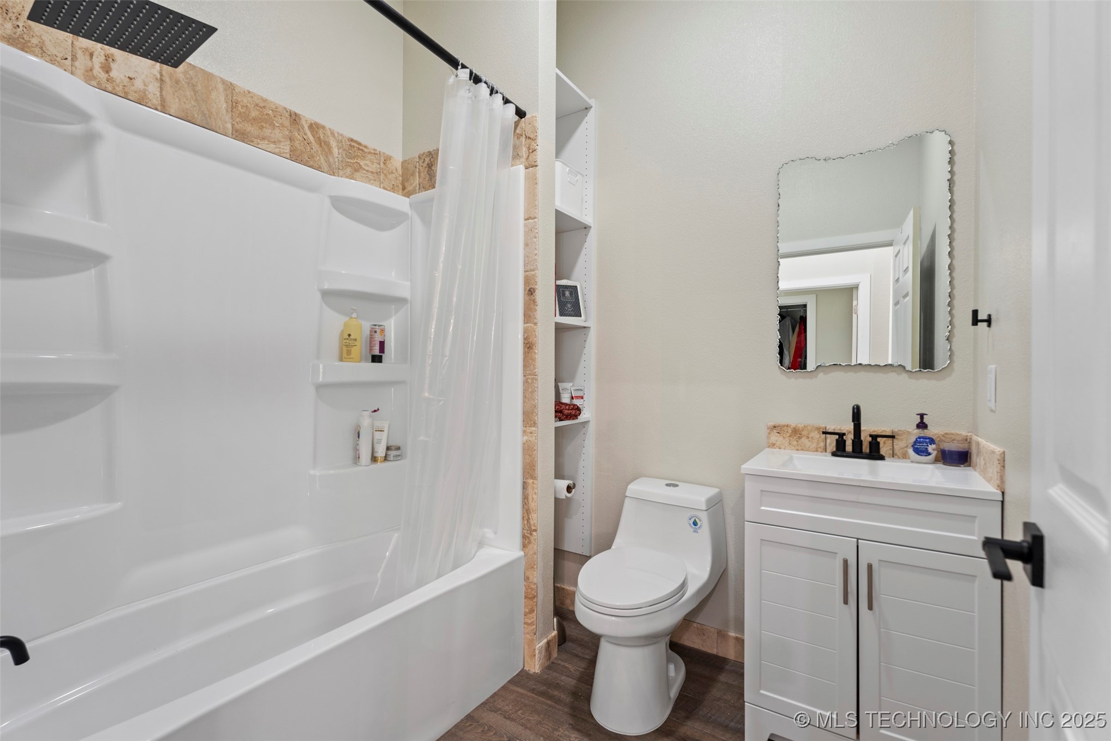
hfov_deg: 96.7
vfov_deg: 73.7
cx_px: 556
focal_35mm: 16
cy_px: 370
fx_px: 494
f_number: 5.6
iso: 200
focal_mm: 16
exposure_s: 1/1.67
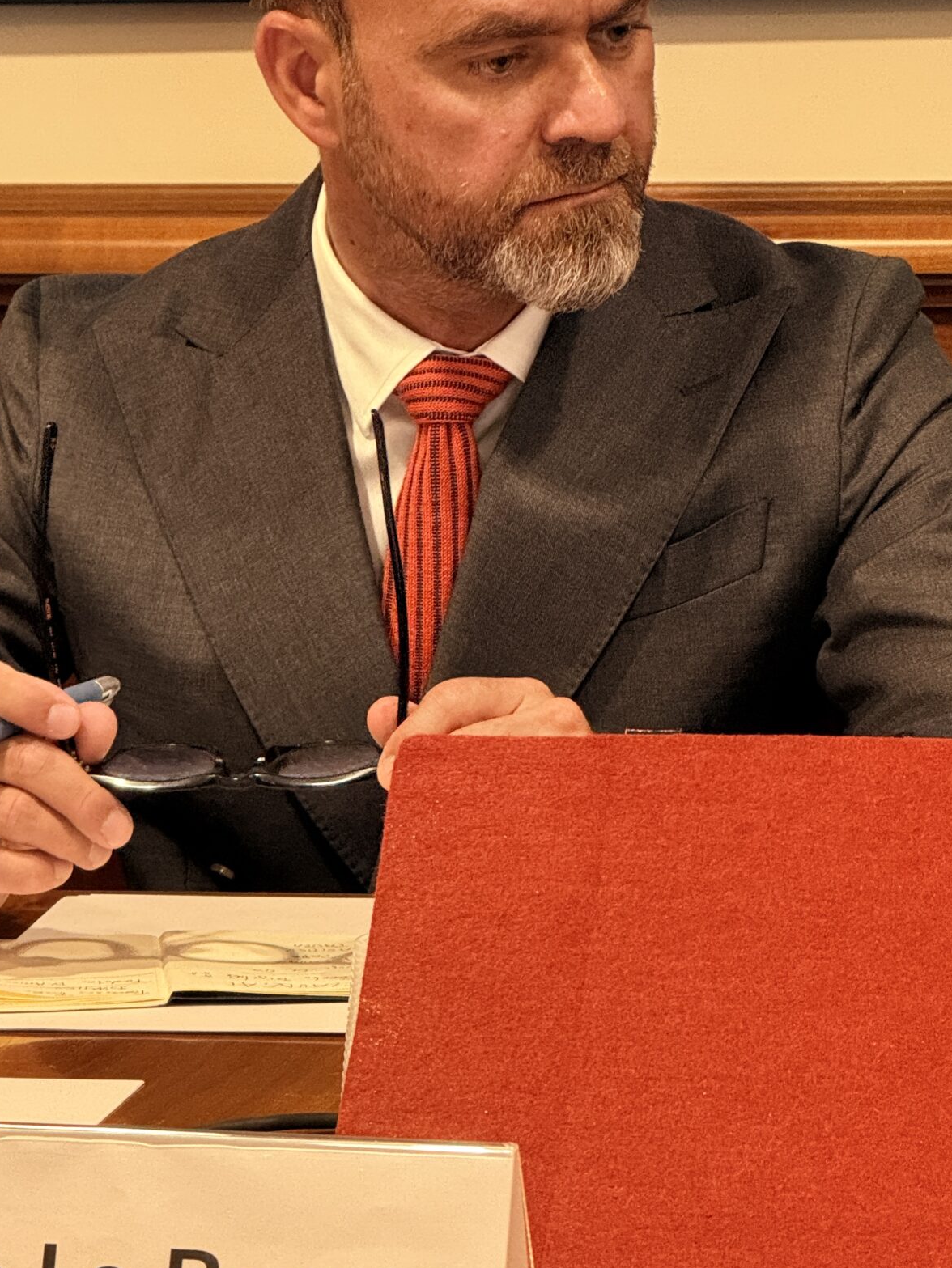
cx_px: 300
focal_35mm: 196
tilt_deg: -7.0
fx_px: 7184
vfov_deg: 10.1
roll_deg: +0.9
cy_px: 606
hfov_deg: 7.6
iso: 500
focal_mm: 15.66
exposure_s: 1/60
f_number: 2.8
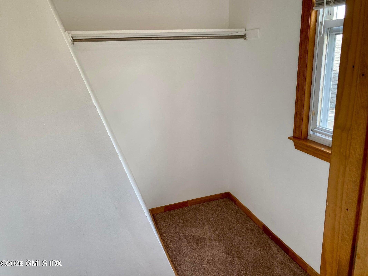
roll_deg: +2.9
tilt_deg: -14.9
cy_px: 138
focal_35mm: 26
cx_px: 184
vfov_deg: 53.1
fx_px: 276
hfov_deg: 67.3
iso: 125
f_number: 1.8
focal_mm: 4.25
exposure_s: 1/120
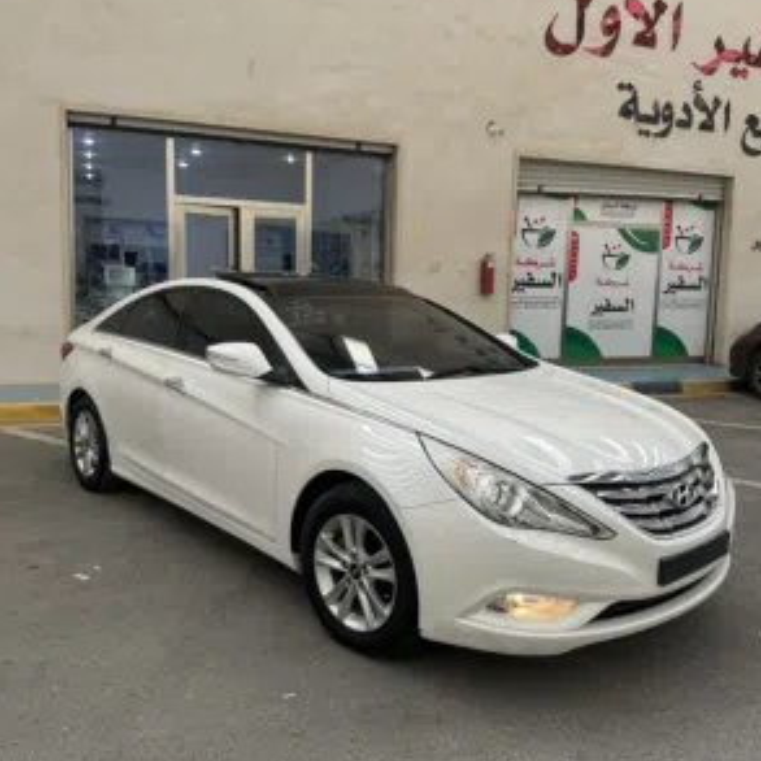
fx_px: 721
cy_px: 356
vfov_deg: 55.6
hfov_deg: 55.6
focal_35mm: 29
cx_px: 387
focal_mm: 6.86
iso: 80
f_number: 1.78
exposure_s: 1/650
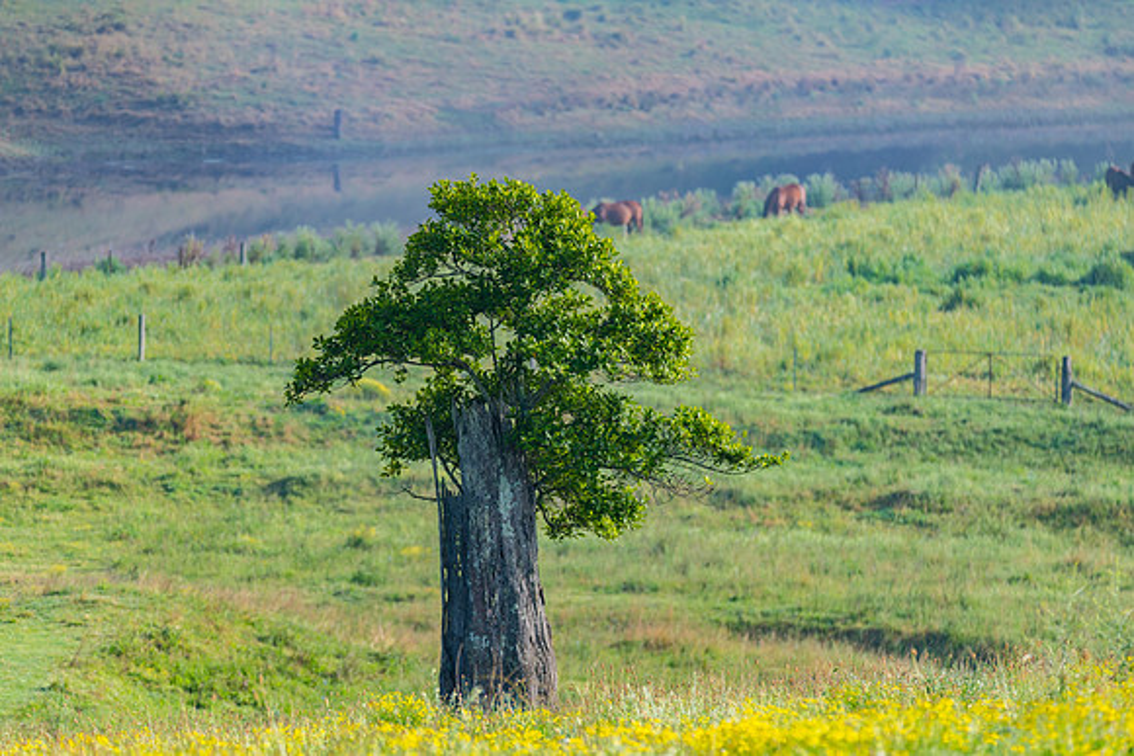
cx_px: 567
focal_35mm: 320
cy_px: 378
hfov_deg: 6.4
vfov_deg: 4.3
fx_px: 10082
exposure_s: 1/400
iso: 200
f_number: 6.3
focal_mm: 320
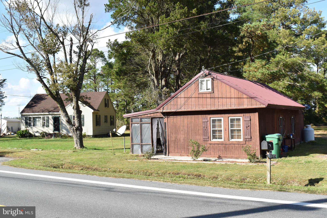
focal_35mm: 39
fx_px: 354
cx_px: 164
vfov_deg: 34.2
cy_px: 109
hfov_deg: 49.6
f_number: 8
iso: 400
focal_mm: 26
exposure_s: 1/500
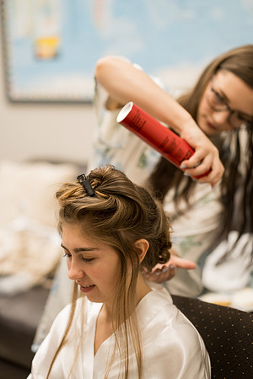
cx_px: 126
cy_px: 190
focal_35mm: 85
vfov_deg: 23.9
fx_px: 896
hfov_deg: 16.1
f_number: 2.2
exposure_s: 1/160
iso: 640
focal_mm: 85
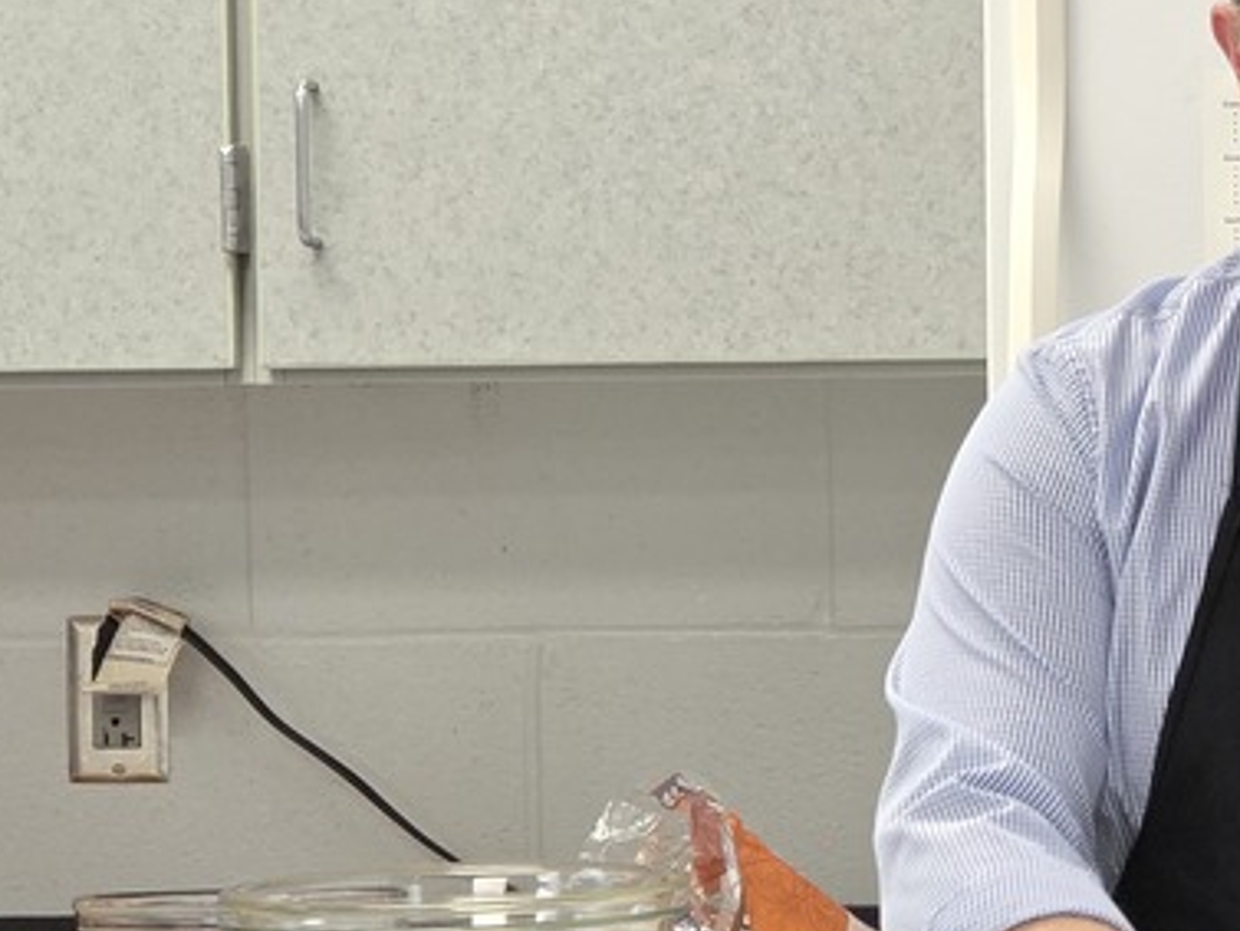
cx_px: 1424
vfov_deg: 4.8
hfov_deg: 6.3
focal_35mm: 312
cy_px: 507
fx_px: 11180
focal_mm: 18.6
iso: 640
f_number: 3.4
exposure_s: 1/120
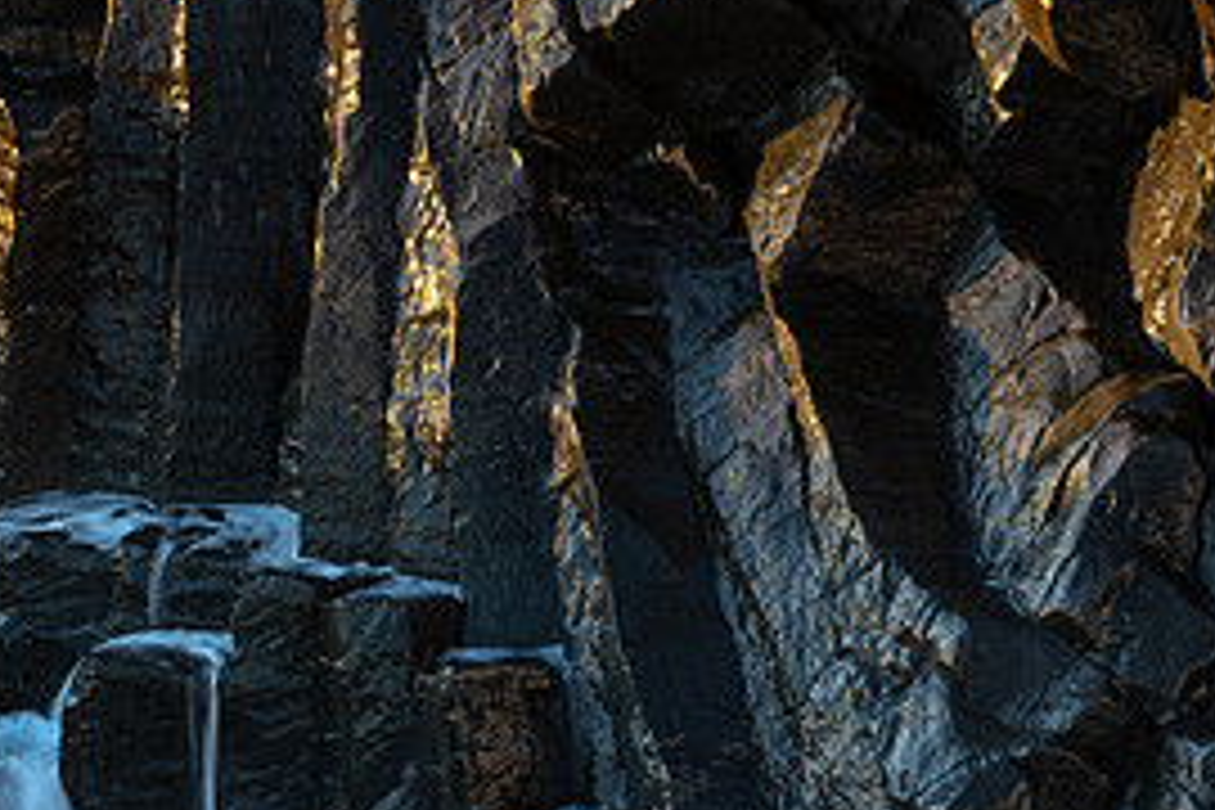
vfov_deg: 2.7
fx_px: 17380
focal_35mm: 515
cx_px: 392
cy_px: 839
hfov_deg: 4.0
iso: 100
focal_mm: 200
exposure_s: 1/5
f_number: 11
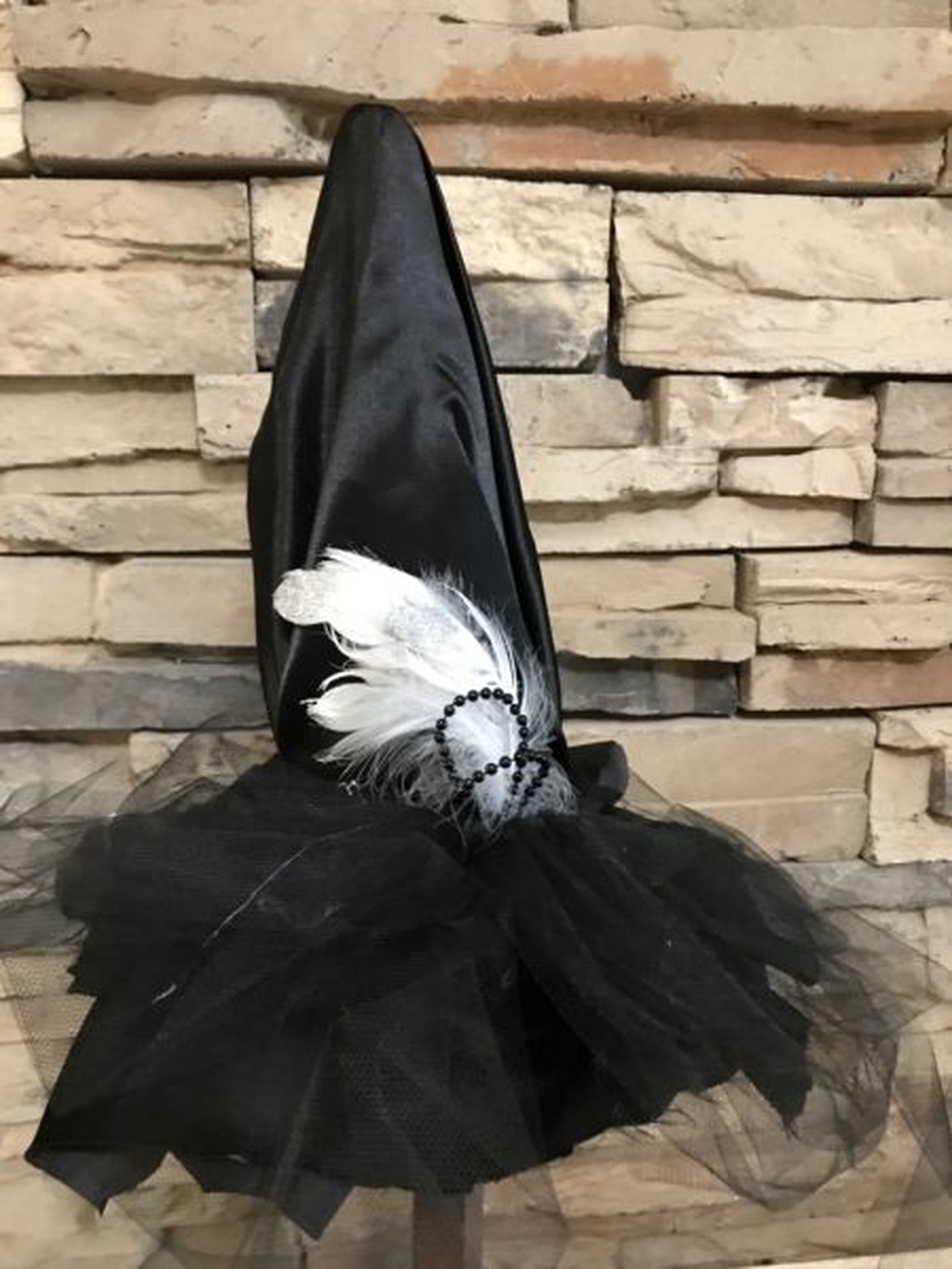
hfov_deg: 49.7
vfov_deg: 63.4
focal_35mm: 28
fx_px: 1027
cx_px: 476
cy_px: 634
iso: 80
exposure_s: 1/7
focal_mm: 3.99
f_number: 1.8
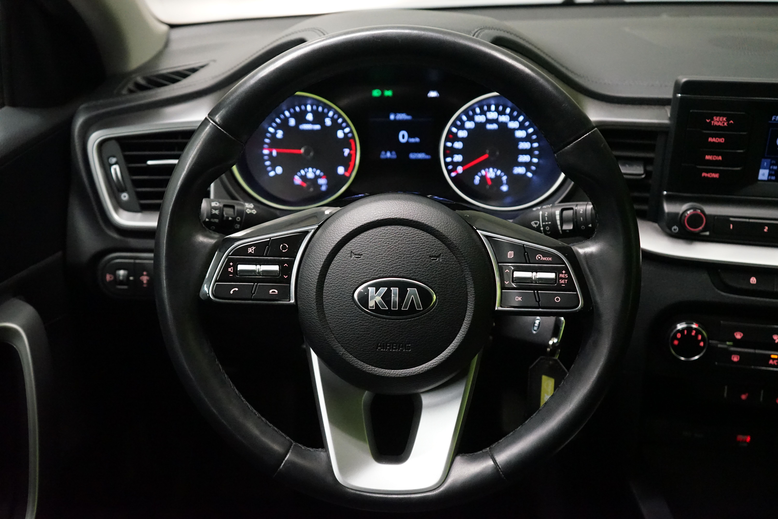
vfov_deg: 36.9
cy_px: 260
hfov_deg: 53.1
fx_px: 778
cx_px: 389
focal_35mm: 36
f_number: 4
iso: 6400
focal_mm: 36
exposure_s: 1/80
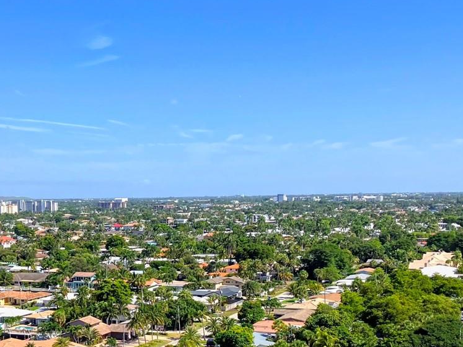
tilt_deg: -4.3
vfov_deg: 24.1
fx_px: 802
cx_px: 144
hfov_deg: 31.9
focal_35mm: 60
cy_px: 266
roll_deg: +0.5
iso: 32
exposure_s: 1/2433
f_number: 1.8
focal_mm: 3.99
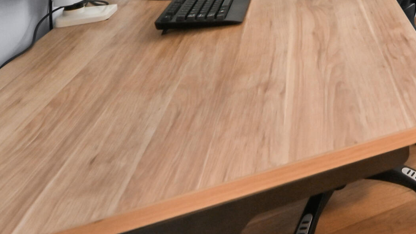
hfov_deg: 32.3
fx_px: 463
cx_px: 573
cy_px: -142
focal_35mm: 42
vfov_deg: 22.0
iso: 1000
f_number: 9
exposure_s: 1/20
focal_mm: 14
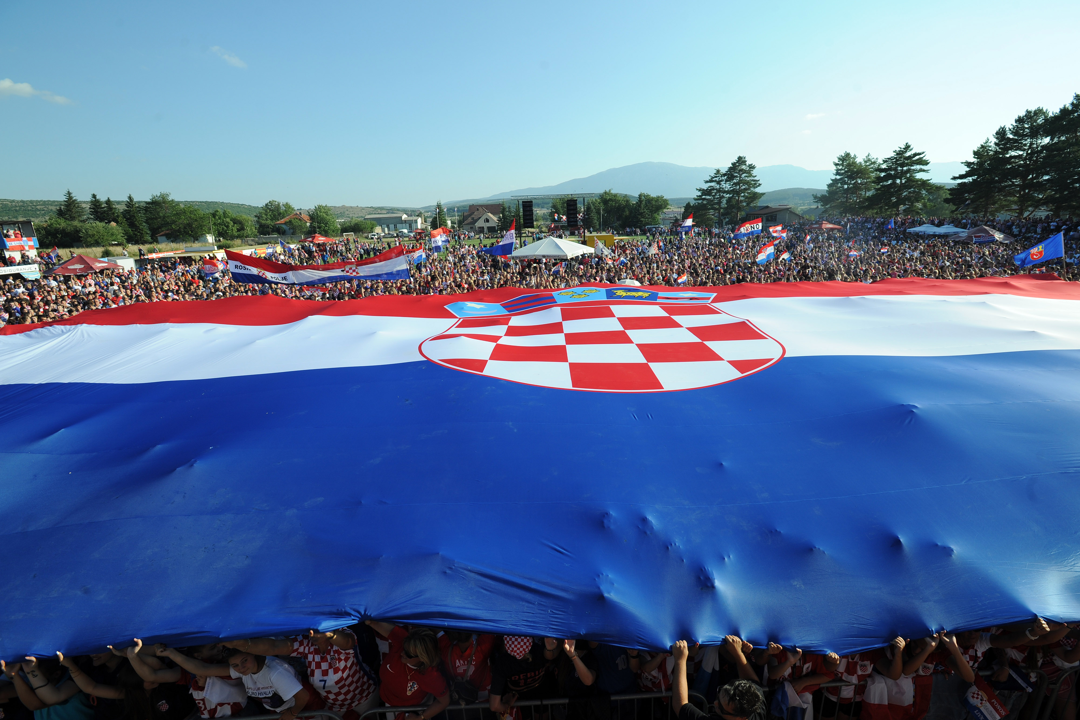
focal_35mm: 18
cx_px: 564
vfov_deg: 67.4
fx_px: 540
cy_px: 368
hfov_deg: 89.9
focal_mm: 17
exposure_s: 1/320
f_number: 9
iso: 200
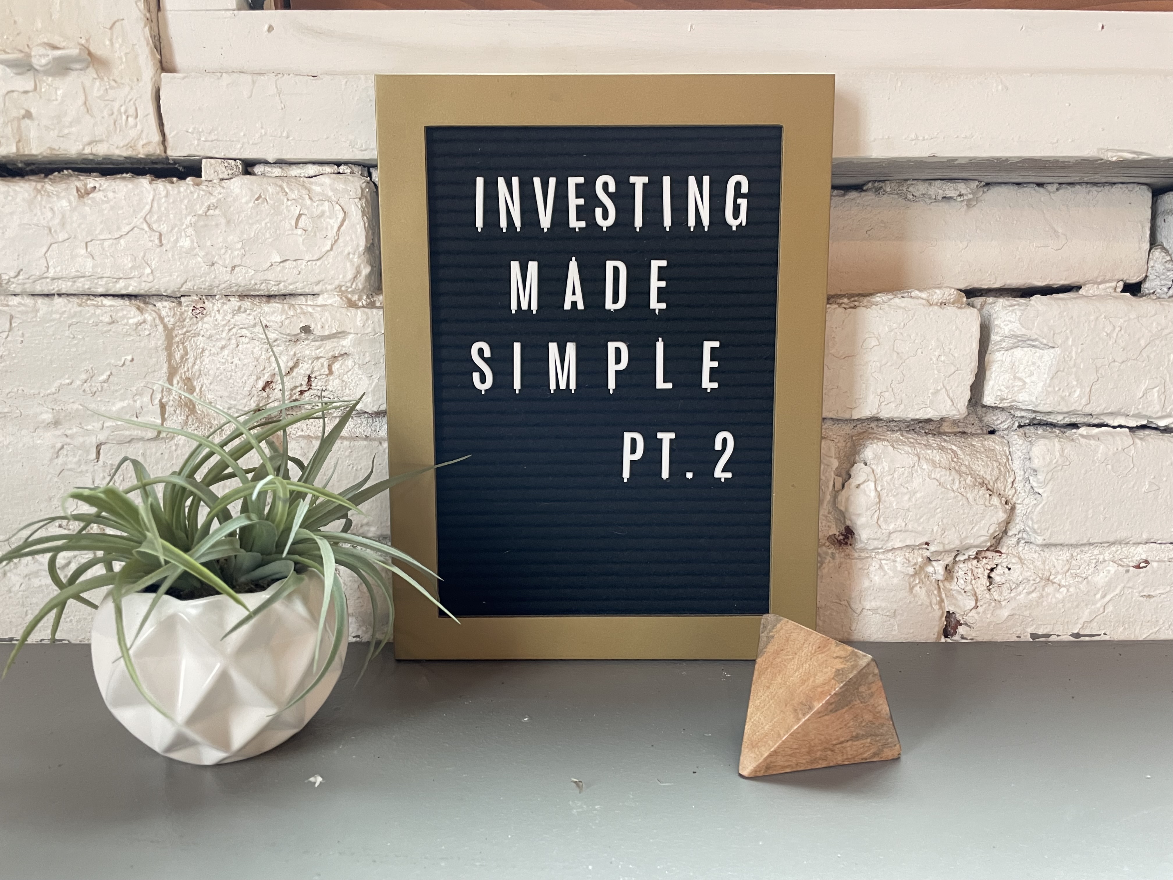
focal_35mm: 26
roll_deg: +0.6
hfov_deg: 67.3
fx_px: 881
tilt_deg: -11.8
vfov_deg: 53.1
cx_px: 586
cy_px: 440
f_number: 1.6
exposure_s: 1/30
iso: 500
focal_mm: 4.2
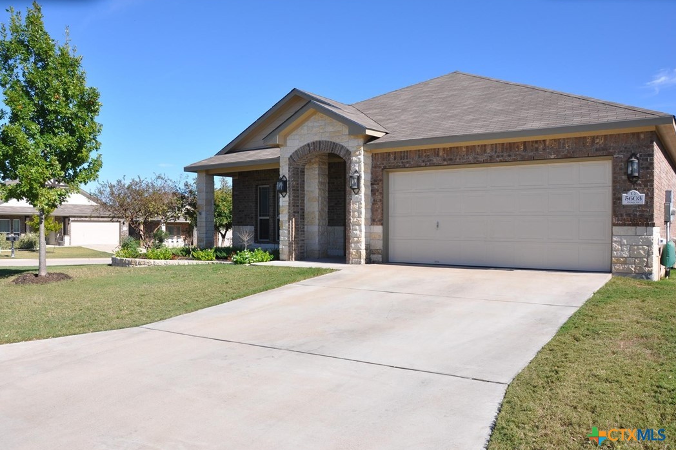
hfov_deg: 65.5
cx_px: 330
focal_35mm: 28
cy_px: 226
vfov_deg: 46.4
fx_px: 526
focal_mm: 18
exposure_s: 1/320
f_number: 9
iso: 200
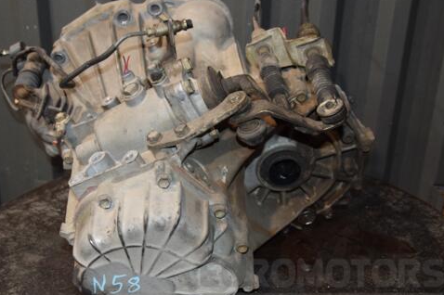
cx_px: 183
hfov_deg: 40.2
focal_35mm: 49
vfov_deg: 27.5
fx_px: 604
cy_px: 149
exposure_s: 1/60
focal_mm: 26
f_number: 5
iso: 800
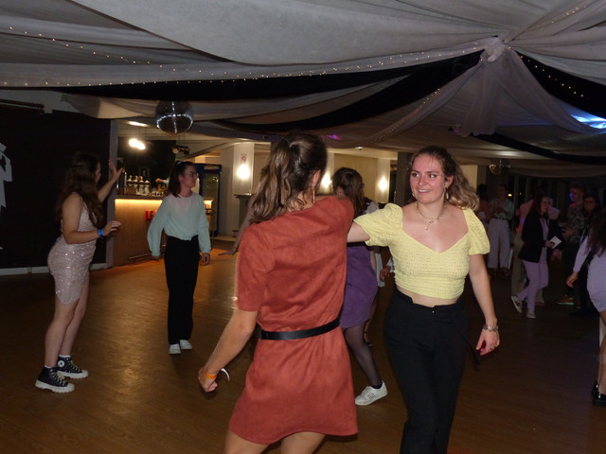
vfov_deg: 39.7
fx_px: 630
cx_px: 303
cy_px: 227
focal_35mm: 36
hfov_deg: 51.4
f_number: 2.8
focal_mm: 6.4
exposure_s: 1/80
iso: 400
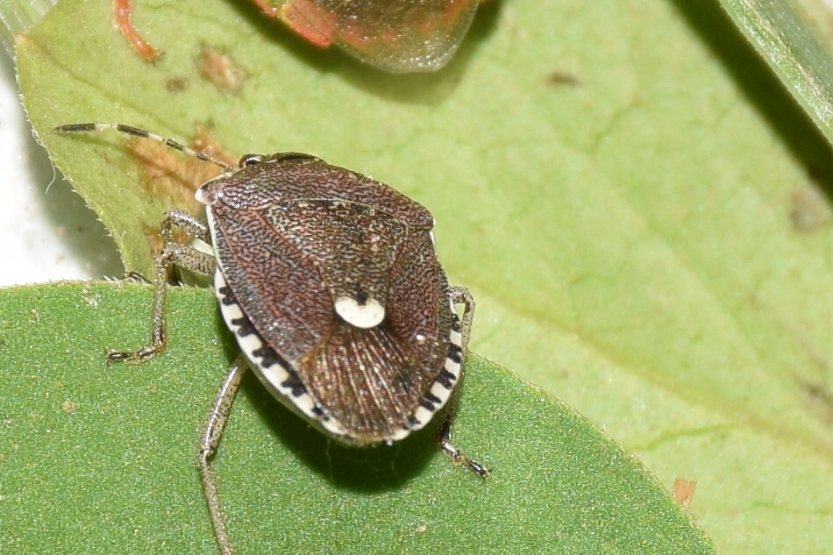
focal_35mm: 185
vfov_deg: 7.4
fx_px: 4280
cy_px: 276
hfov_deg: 11.1
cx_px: 414
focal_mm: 122
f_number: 11
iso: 100
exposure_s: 1/160
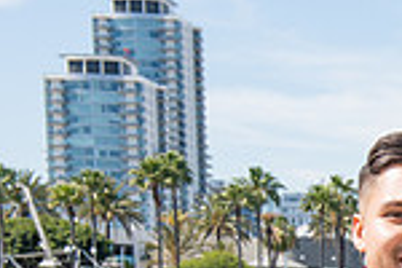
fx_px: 2066
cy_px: 516
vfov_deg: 7.2
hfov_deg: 10.4
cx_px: 750
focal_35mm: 185
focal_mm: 48
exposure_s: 1/200
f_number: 11
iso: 200
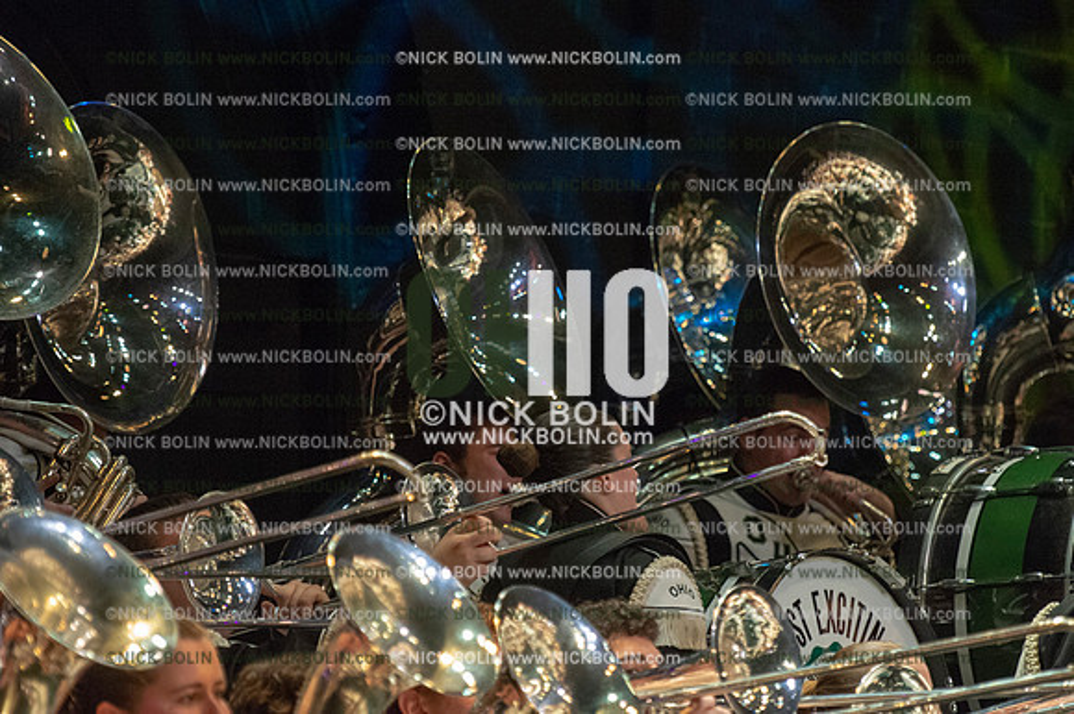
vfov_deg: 6.5
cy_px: 357
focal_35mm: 210
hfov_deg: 9.8
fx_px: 6261
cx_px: 537
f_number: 5.6
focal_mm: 210
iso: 8000
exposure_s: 1/320
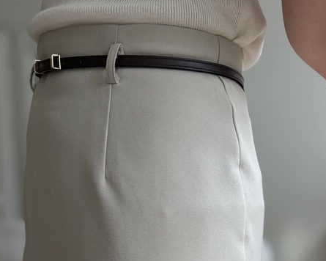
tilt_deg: -12.1
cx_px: 219
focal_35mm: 57
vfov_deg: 24.5
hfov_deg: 32.7
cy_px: 303
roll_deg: -1.8
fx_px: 550
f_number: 1.6
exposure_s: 1/122
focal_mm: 5.96
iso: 100
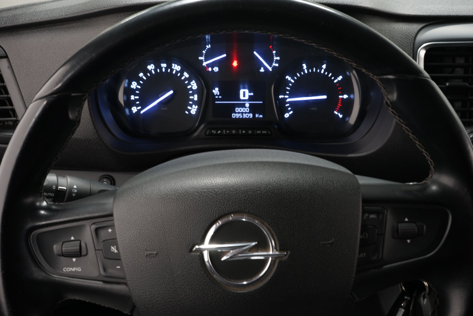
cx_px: 236
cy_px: 158
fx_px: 447
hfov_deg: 55.8
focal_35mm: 34
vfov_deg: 38.9
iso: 800
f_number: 16
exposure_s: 1
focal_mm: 34
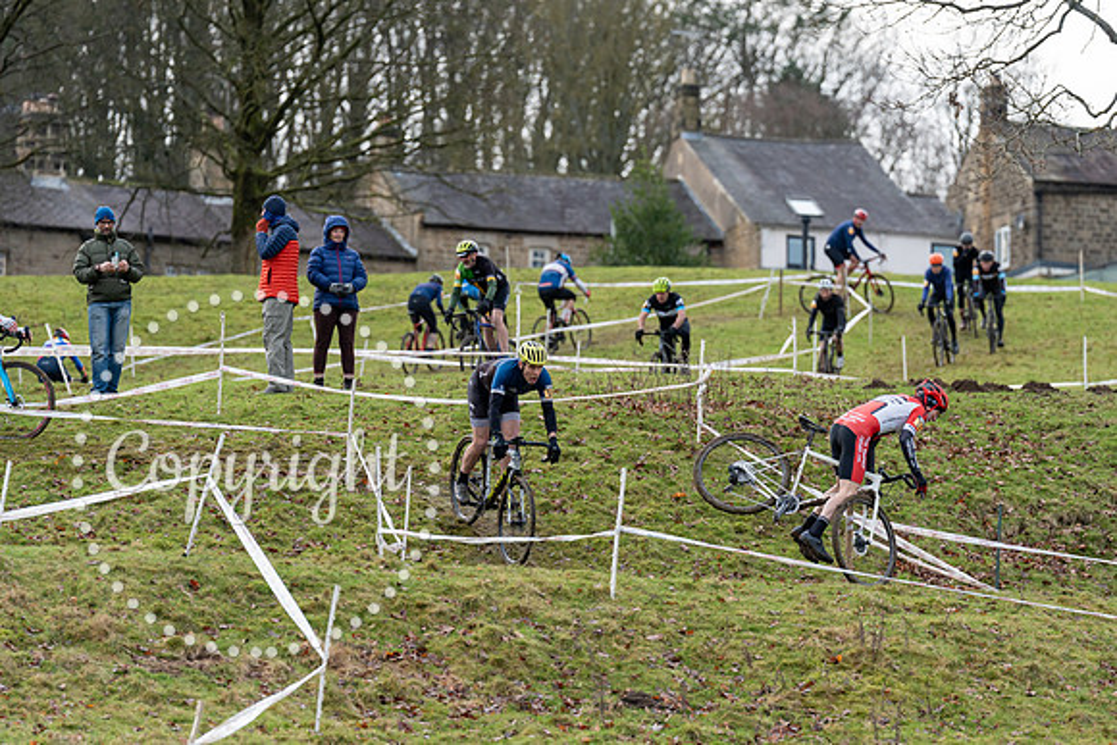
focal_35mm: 200
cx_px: 558
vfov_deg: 6.9
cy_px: 372
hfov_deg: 10.3
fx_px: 6207
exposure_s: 1/1000
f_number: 3.5
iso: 1250
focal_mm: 200
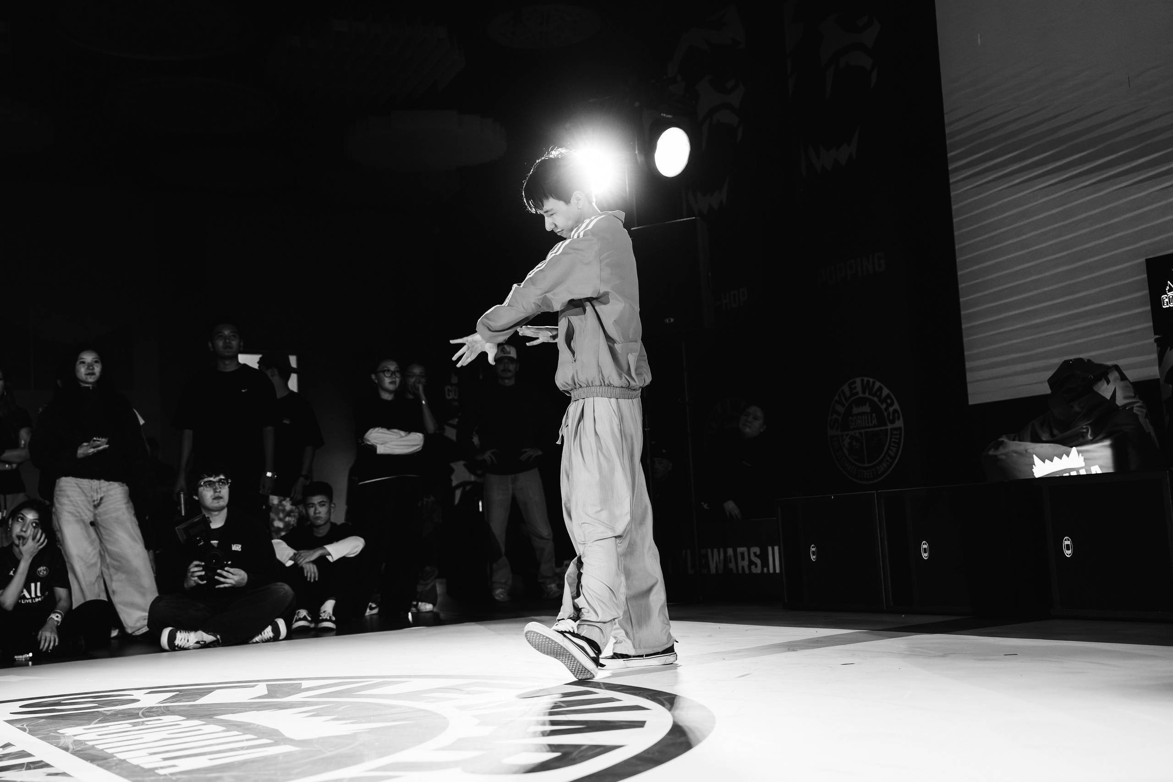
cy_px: 391
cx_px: 586
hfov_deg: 46.4
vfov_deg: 31.9
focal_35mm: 42
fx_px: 1368
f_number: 2.8
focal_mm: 42
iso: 3200
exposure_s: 1/800
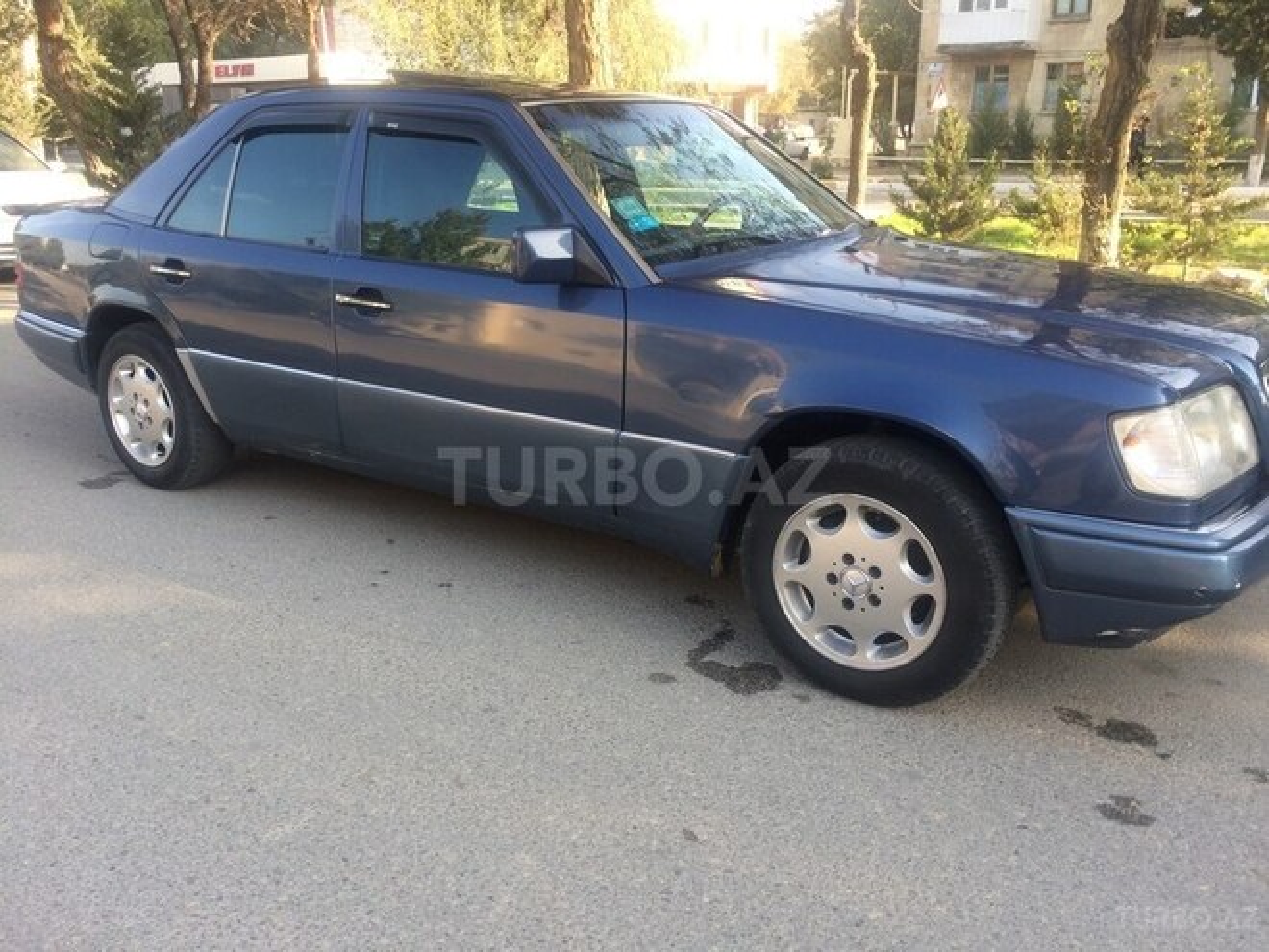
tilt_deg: -18.8
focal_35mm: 29
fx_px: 1063
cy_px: 476
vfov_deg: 48.2
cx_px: 634
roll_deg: +1.6
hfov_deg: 61.7
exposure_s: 1/213
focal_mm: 4.15
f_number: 2.2
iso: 32
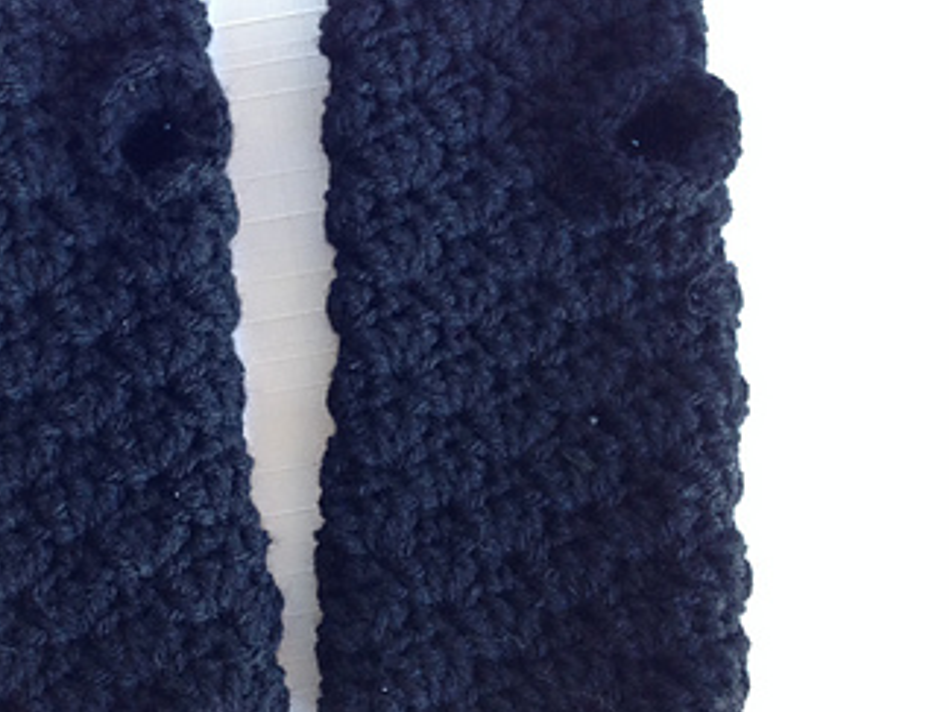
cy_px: 356
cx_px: 240
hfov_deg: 36.6
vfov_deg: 28.6
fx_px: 1398
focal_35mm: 51
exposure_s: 1/20
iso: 125
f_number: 2.4
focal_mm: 4.12
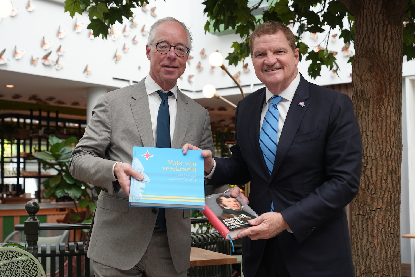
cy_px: 138
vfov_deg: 25.1
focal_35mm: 54
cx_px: 208
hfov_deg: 36.9
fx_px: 622
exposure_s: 1/160
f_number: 5.6
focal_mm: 54
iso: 800
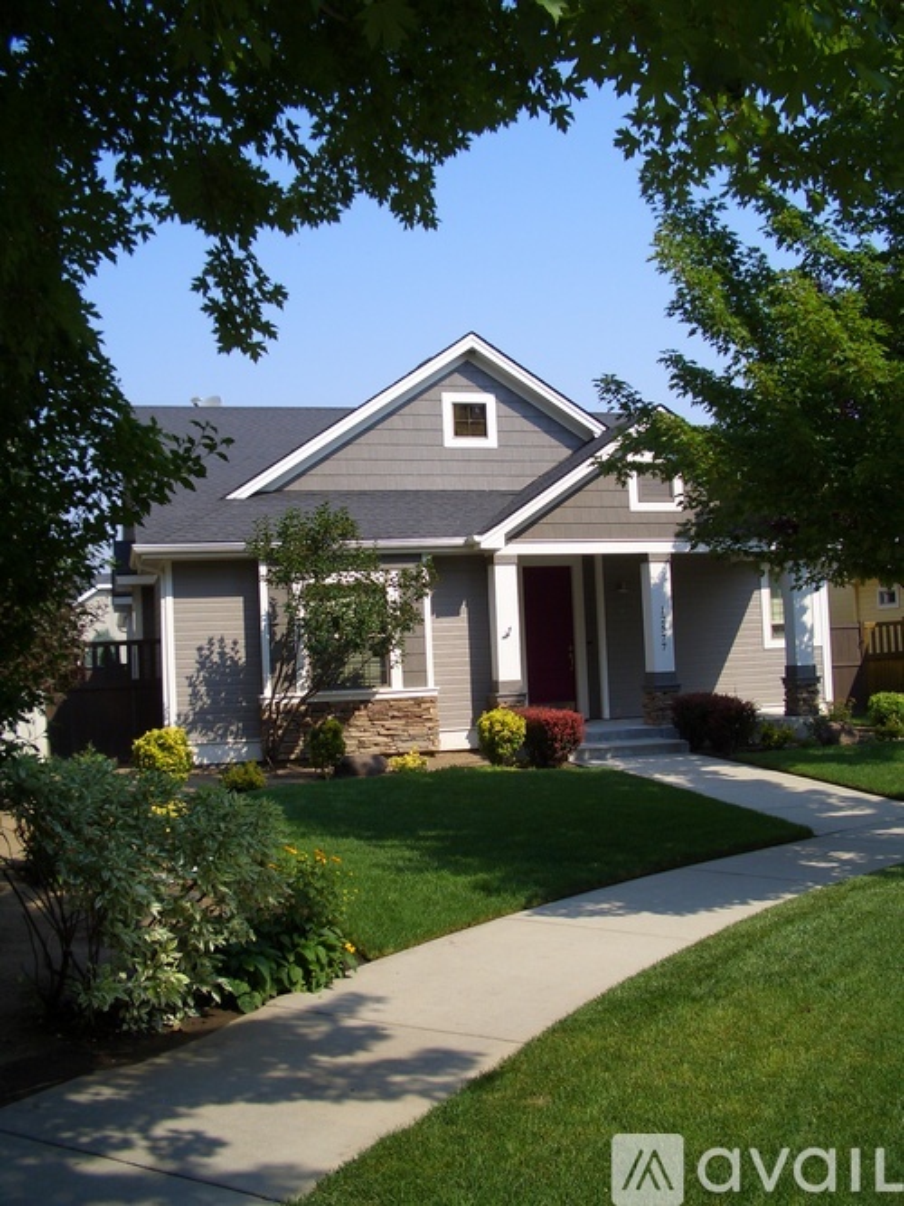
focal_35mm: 35
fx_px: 1219
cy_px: 603
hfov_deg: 40.7
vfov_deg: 52.6
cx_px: 452
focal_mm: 5.8
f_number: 4.3
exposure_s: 1/400
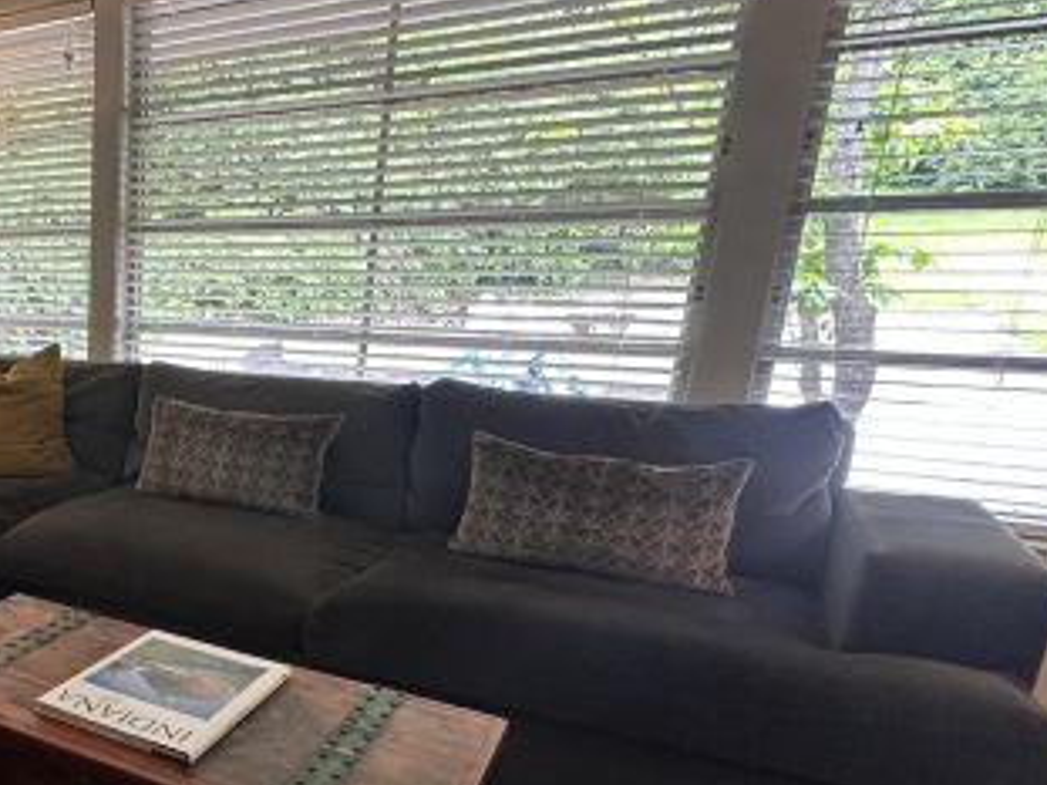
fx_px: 907
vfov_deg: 46.1
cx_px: 62
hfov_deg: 51.3
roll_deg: -0.3
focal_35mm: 30
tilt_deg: -14.4
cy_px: 522
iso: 250
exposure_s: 1/60
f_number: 2.2
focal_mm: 2.22
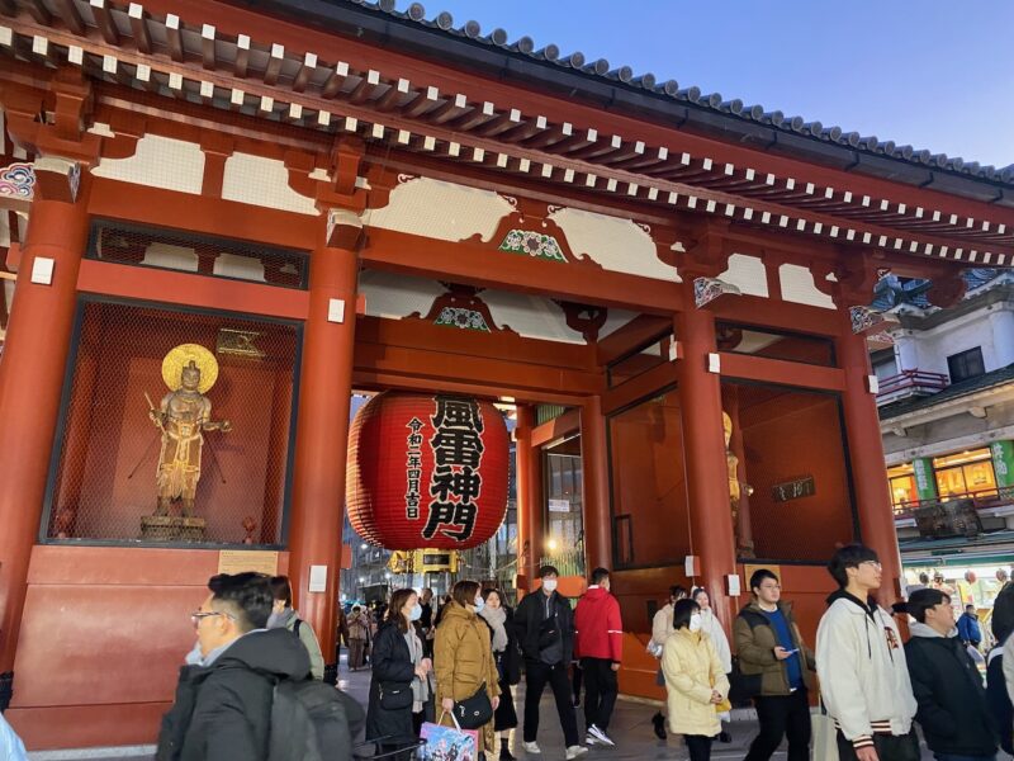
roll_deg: -0.2
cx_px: 507
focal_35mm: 26
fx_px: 762
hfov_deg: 67.3
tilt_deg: +16.3
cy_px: 380
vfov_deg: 53.1
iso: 500
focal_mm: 4.25
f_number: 1.8
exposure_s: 1/40
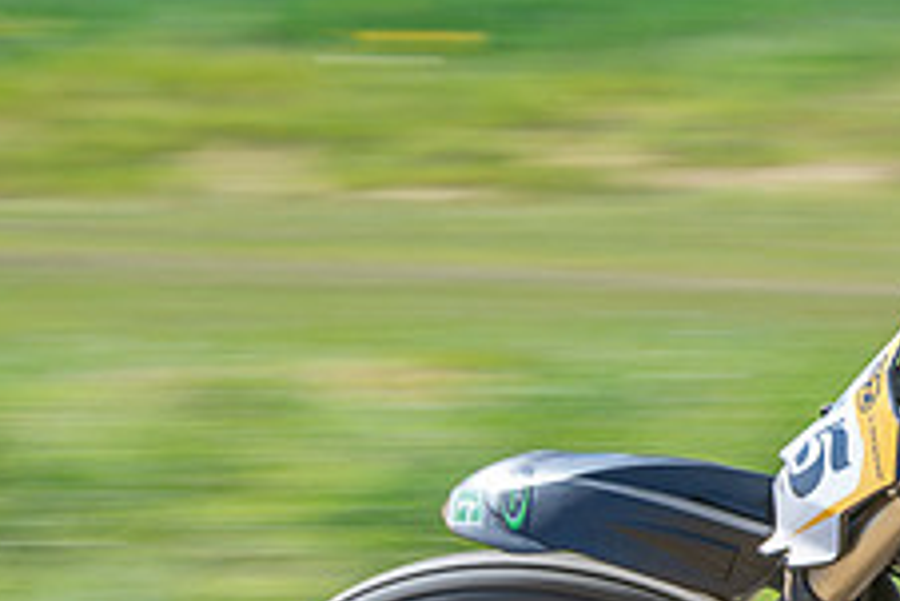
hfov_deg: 5.6
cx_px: 1123
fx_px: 9131
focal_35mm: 365
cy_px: 380
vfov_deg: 3.8
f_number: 8
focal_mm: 95
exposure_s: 1/160
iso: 200
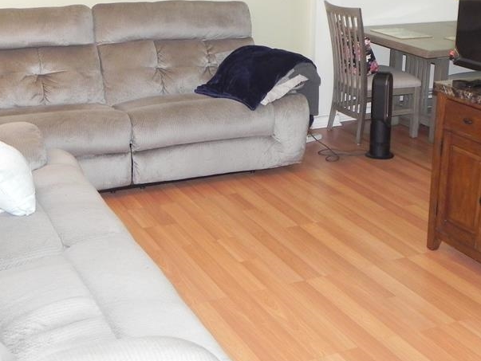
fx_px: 779
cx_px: 255
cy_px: 105
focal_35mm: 56
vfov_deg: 25.9
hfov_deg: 34.3
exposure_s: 1/30
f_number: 2.8
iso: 276
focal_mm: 5.9
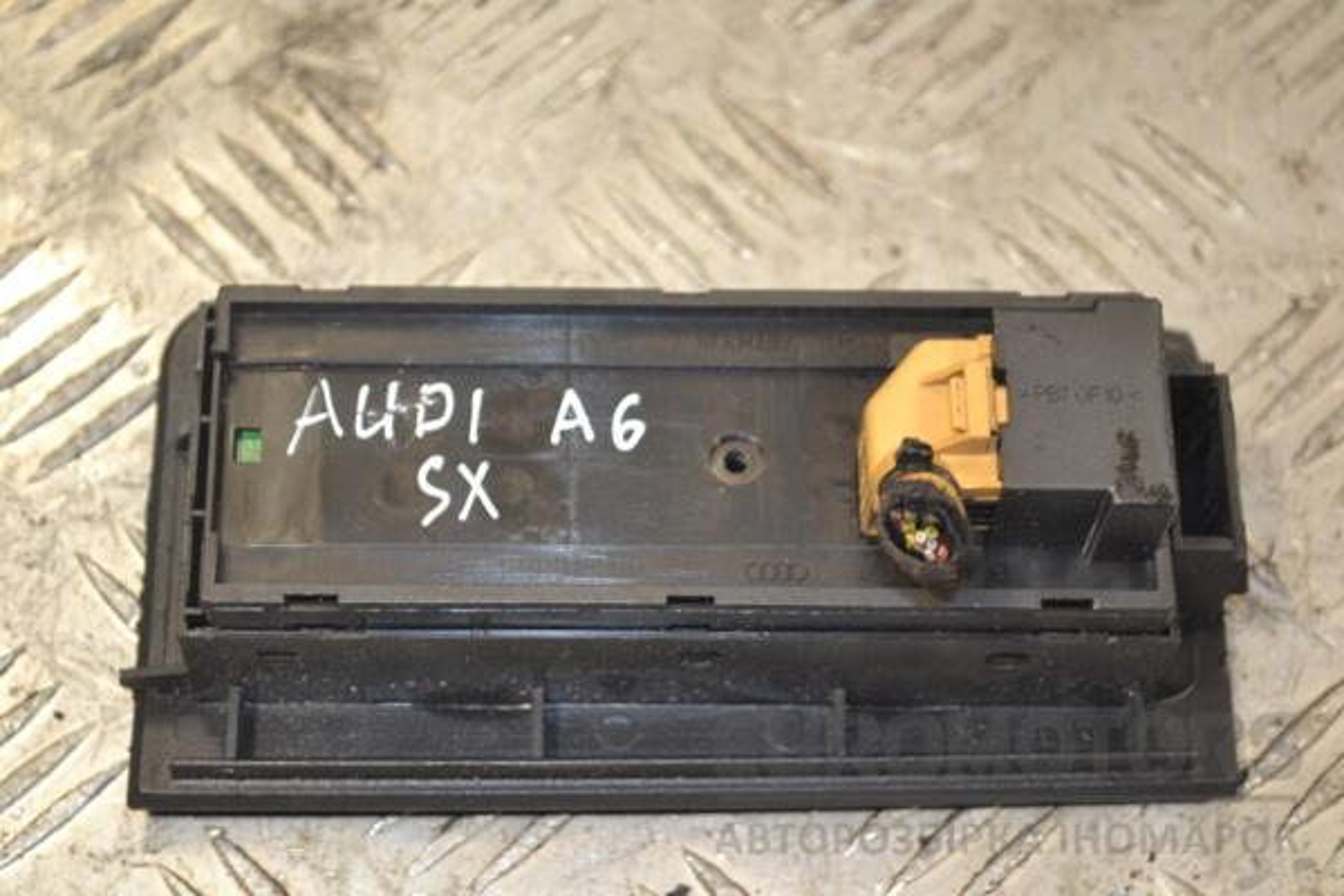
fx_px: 3080
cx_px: 672
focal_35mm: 82
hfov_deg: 24.6
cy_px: 448
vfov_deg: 16.6
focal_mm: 55
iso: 560
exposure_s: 1/60
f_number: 5.6
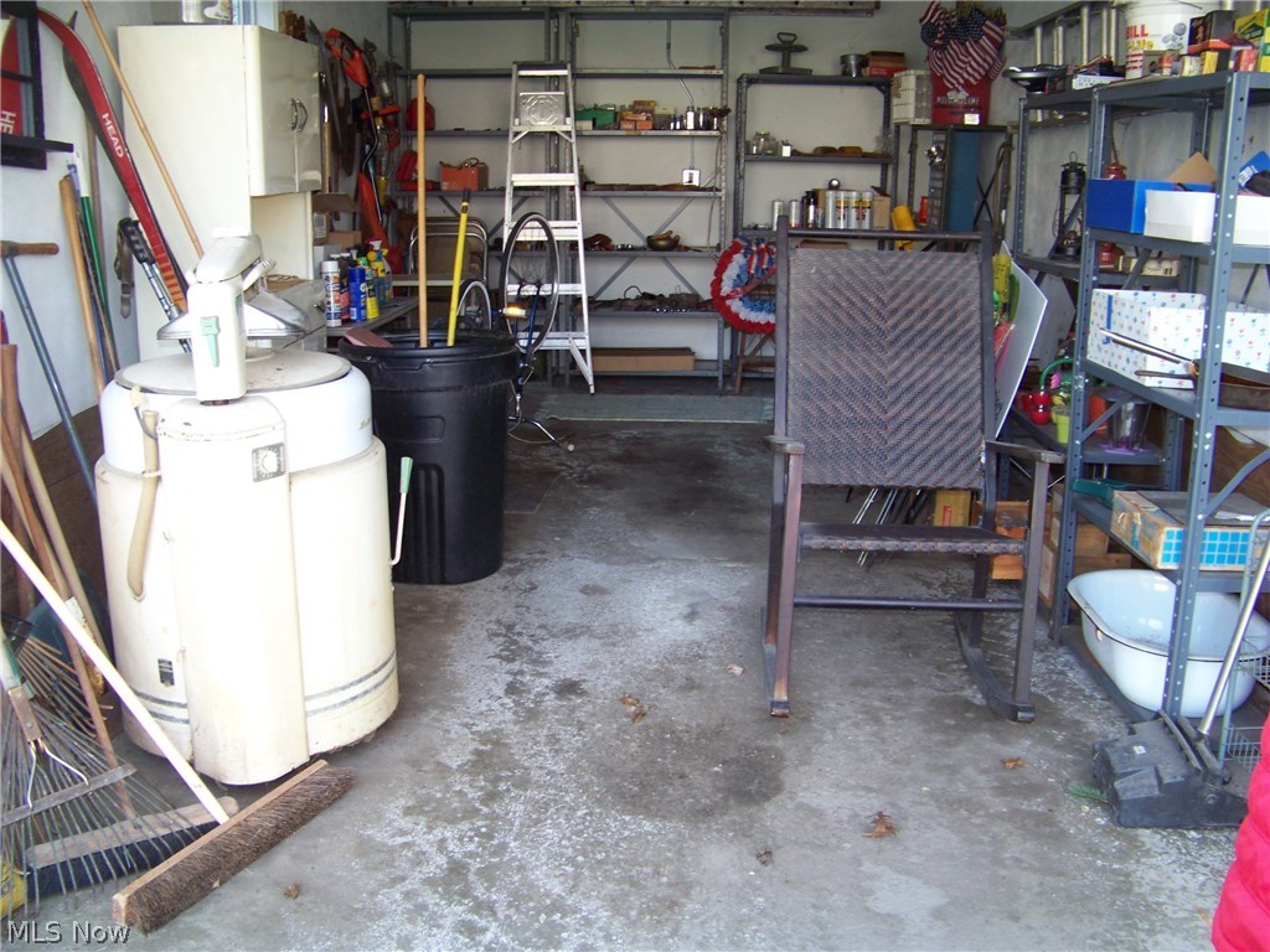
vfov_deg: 39.7
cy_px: 476
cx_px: 635
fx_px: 1321
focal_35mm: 36
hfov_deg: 51.4
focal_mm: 5.85
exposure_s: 1/30
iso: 100
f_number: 2.8
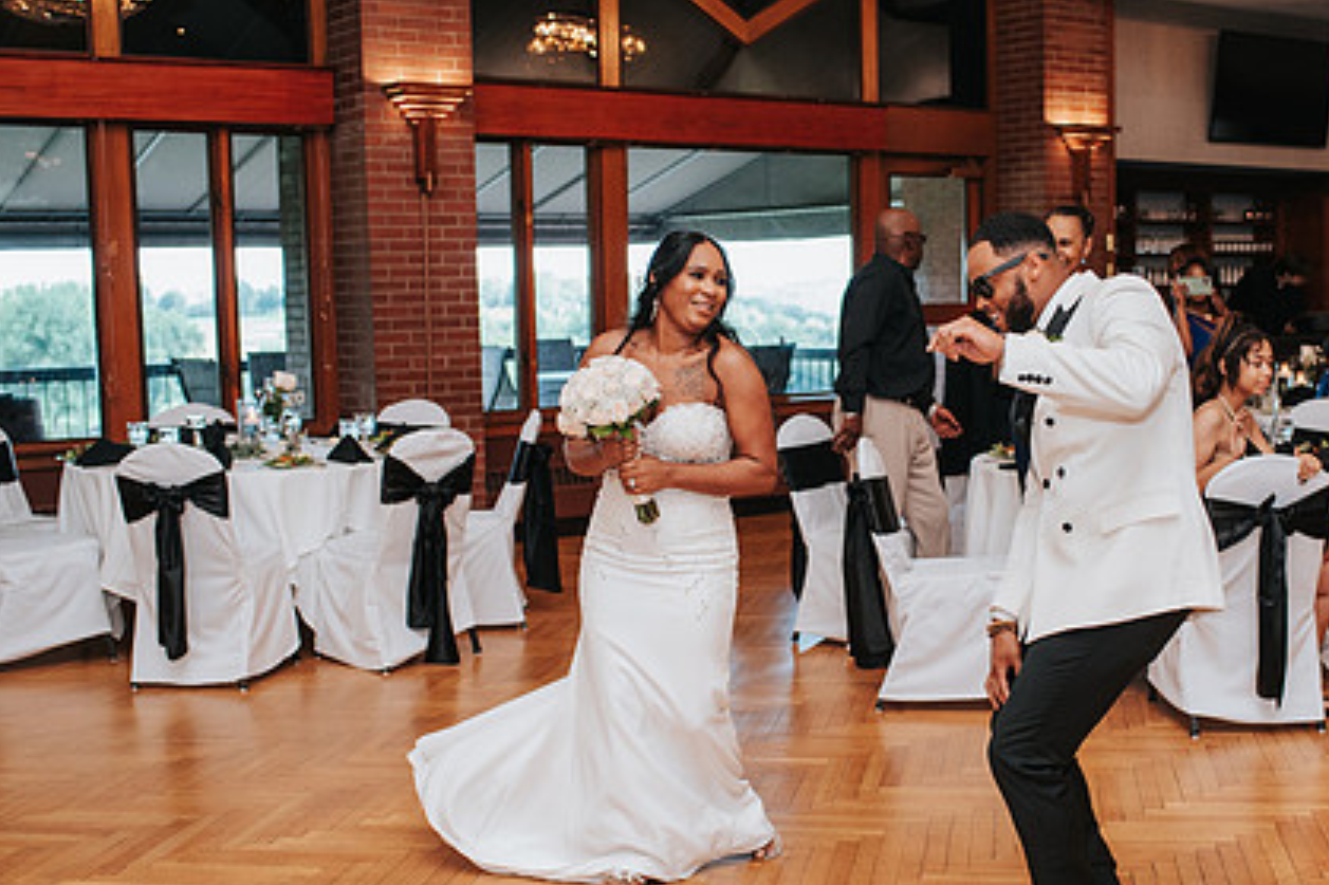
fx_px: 1808
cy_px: 484
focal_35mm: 49
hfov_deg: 40.0
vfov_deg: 27.5
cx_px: 844
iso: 1000
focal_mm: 35
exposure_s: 1/200
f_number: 3.2
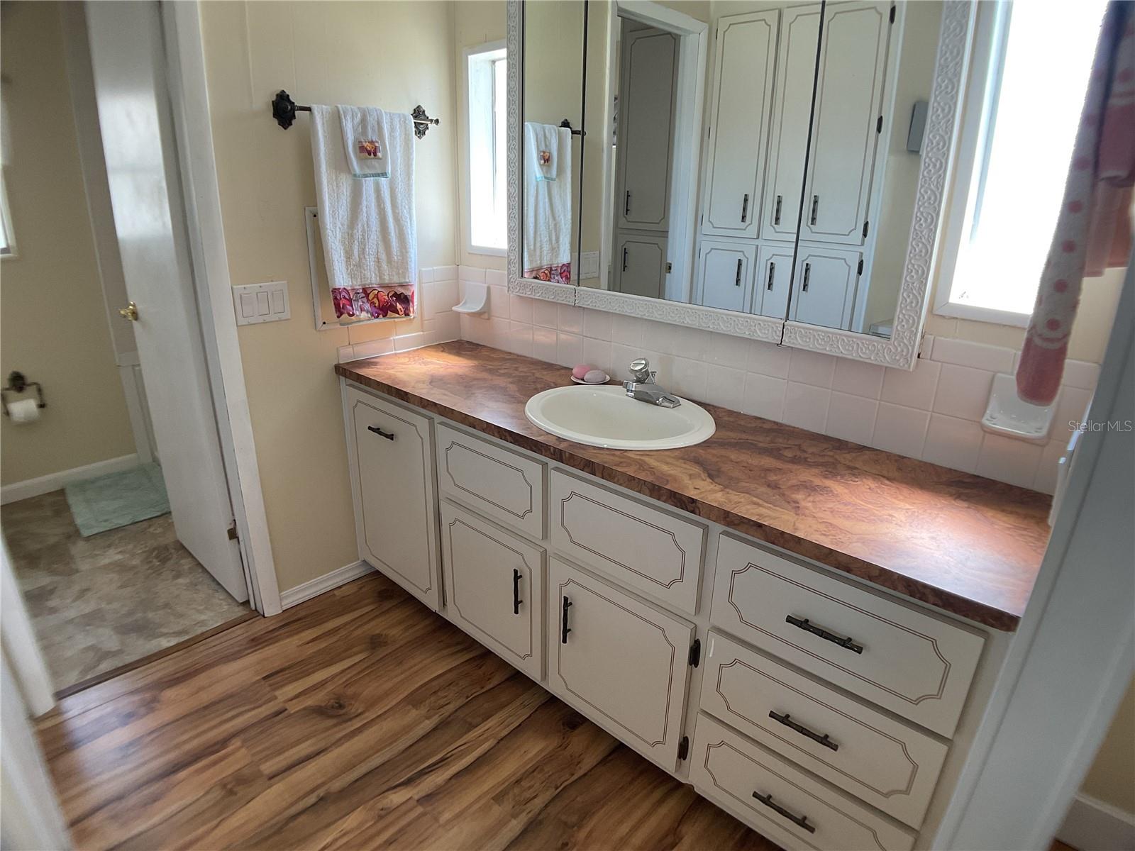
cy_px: 426
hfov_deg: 61.7
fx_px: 951
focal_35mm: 29
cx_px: 568
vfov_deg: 48.2
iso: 64
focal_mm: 3
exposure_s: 1/120
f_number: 1.8
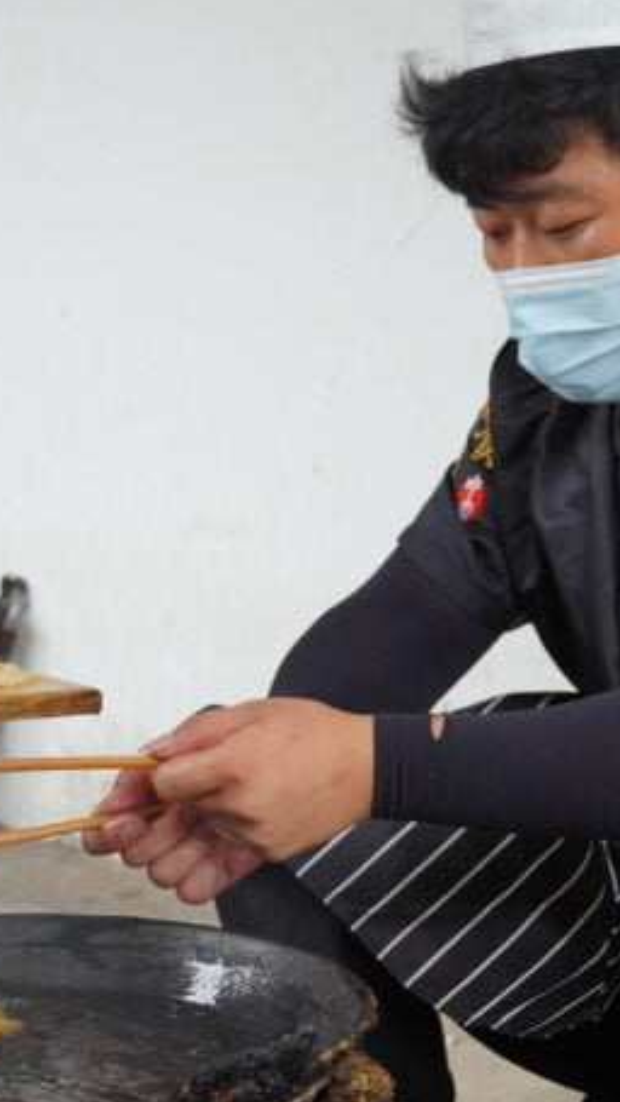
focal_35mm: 93
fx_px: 2714
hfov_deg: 13.0
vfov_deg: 22.9
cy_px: 608
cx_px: 351
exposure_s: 1/60
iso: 400
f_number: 4.5
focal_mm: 35
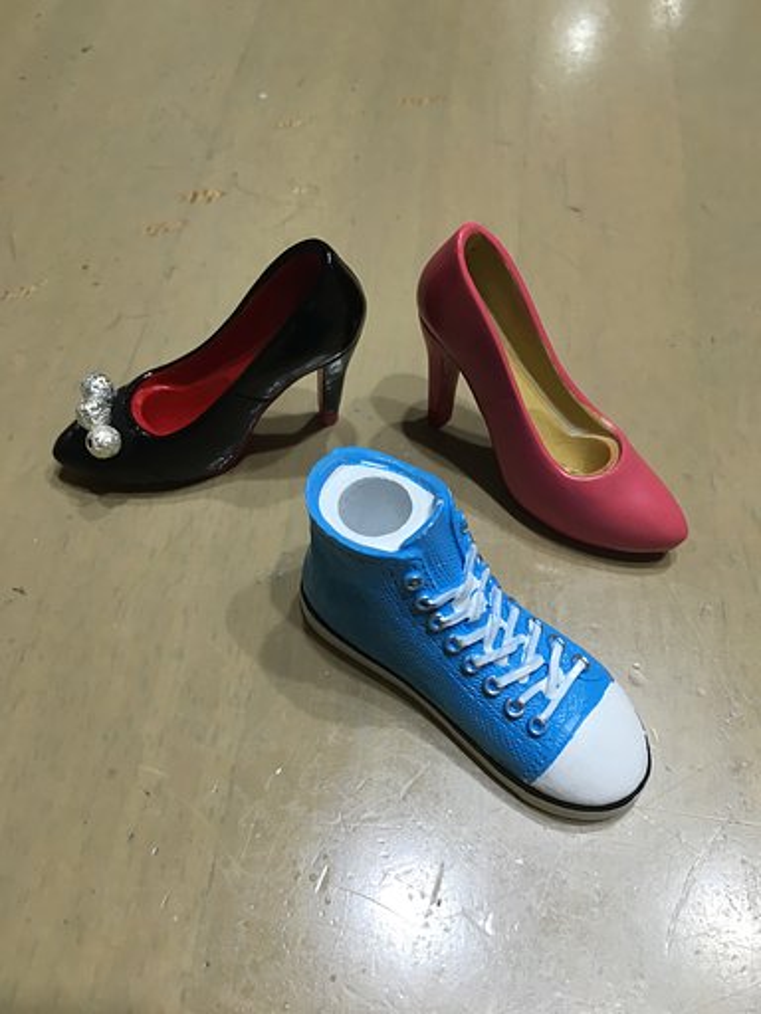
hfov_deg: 48.2
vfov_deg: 61.7
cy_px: 507
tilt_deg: -56.2
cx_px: 380
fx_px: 850
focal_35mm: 29
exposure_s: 1/30
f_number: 2.2
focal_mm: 4.15
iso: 50
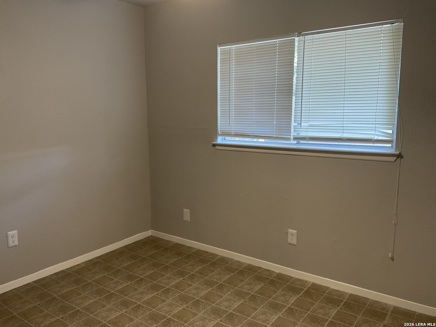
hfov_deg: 61.7
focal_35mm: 29
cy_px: 164
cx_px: 218
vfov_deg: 48.2
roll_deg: -0.9
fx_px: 365
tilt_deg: -9.5
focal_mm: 3
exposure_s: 1/60
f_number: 1.8
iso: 64
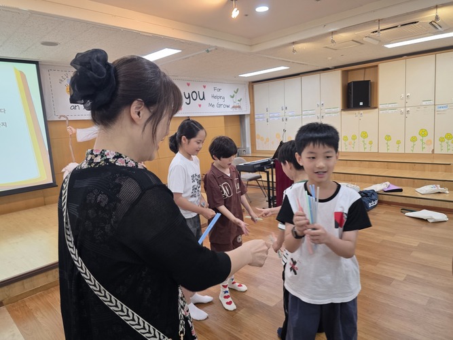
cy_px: 170
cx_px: 226
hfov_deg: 73.9
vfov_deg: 58.9
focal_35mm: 23
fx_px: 301
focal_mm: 6.3
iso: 200
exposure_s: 1/120
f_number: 1.7
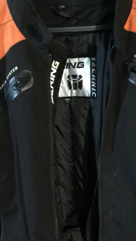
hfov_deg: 26.5
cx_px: 78
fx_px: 289
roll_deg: +1.2
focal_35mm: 45
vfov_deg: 45.2
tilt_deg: -18.2
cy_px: 145
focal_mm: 4.15
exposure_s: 1/4
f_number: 2.2
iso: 160
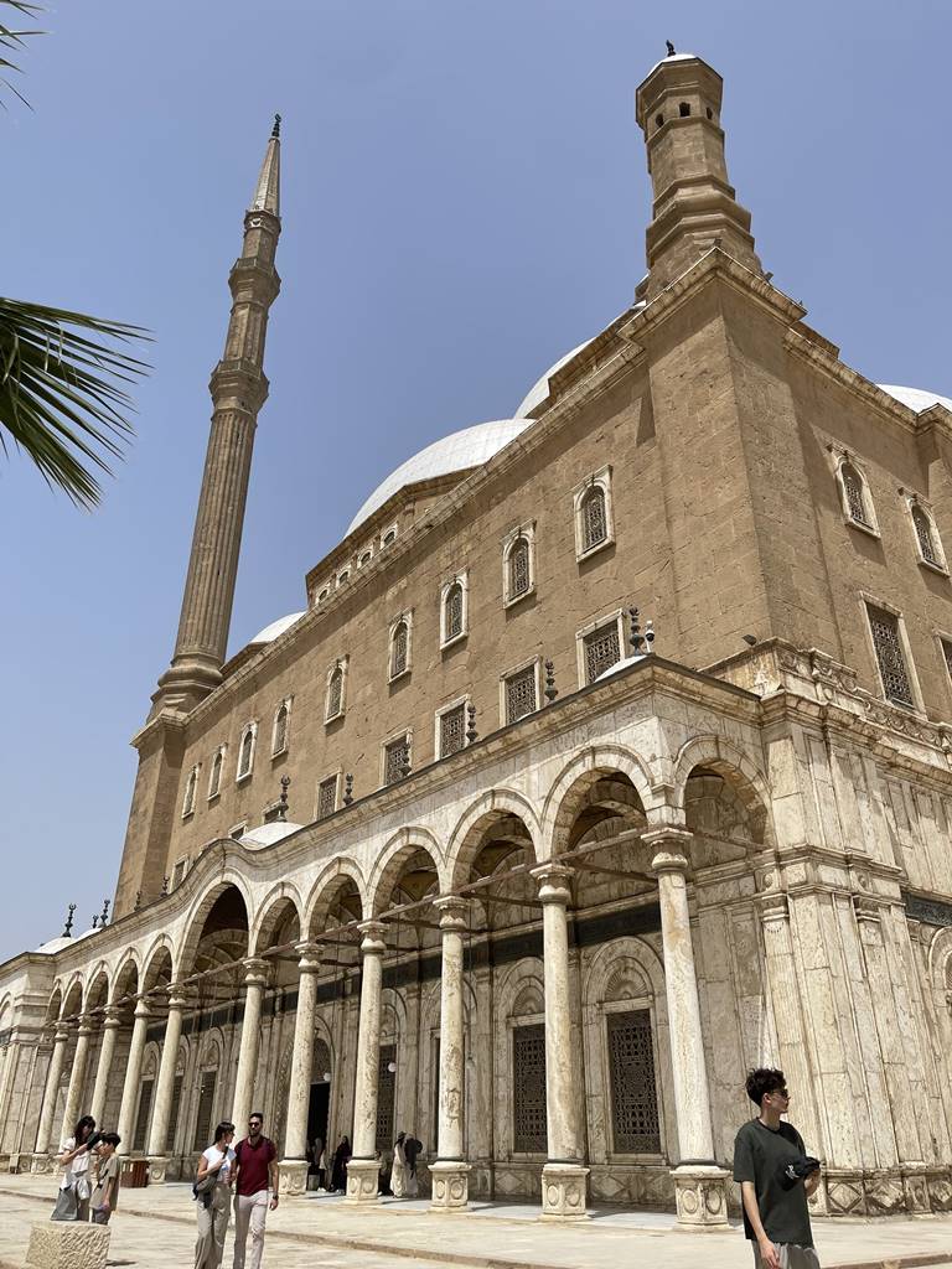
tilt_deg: +29.1
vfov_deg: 69.4
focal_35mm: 25
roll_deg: -0.7
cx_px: 476
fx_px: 917
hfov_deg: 54.9
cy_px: 634
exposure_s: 1/6250
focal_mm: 5.1
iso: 32
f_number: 1.6
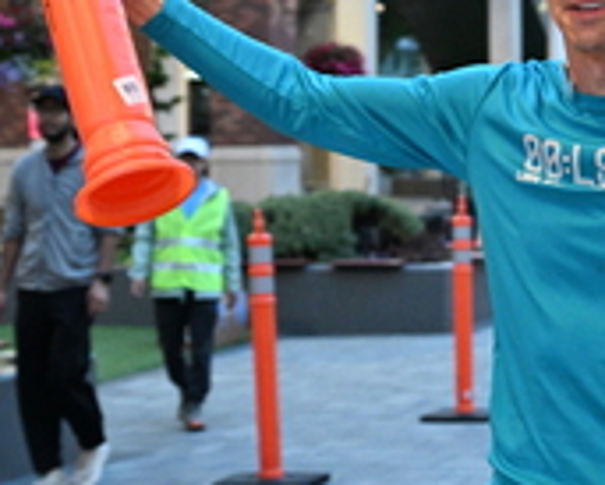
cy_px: 51
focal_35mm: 127
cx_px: 570
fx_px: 2275
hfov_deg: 14.9
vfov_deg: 12.1
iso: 6400
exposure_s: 1/200
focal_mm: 42
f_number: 4
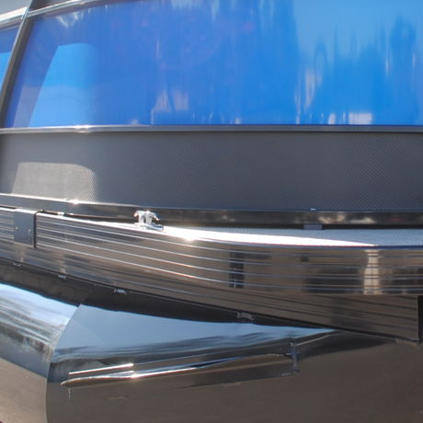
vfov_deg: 21.6
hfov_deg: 21.4
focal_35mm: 80
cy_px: 142
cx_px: 324
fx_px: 1106
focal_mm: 18
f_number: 5.6
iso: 100
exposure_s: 1/125
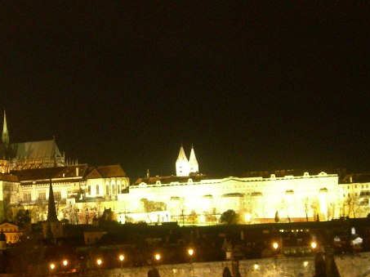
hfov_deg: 14.2
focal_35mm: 138
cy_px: 143
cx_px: 46
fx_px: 1474
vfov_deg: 10.7
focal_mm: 12.7
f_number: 3.5
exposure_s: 1.71
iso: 200
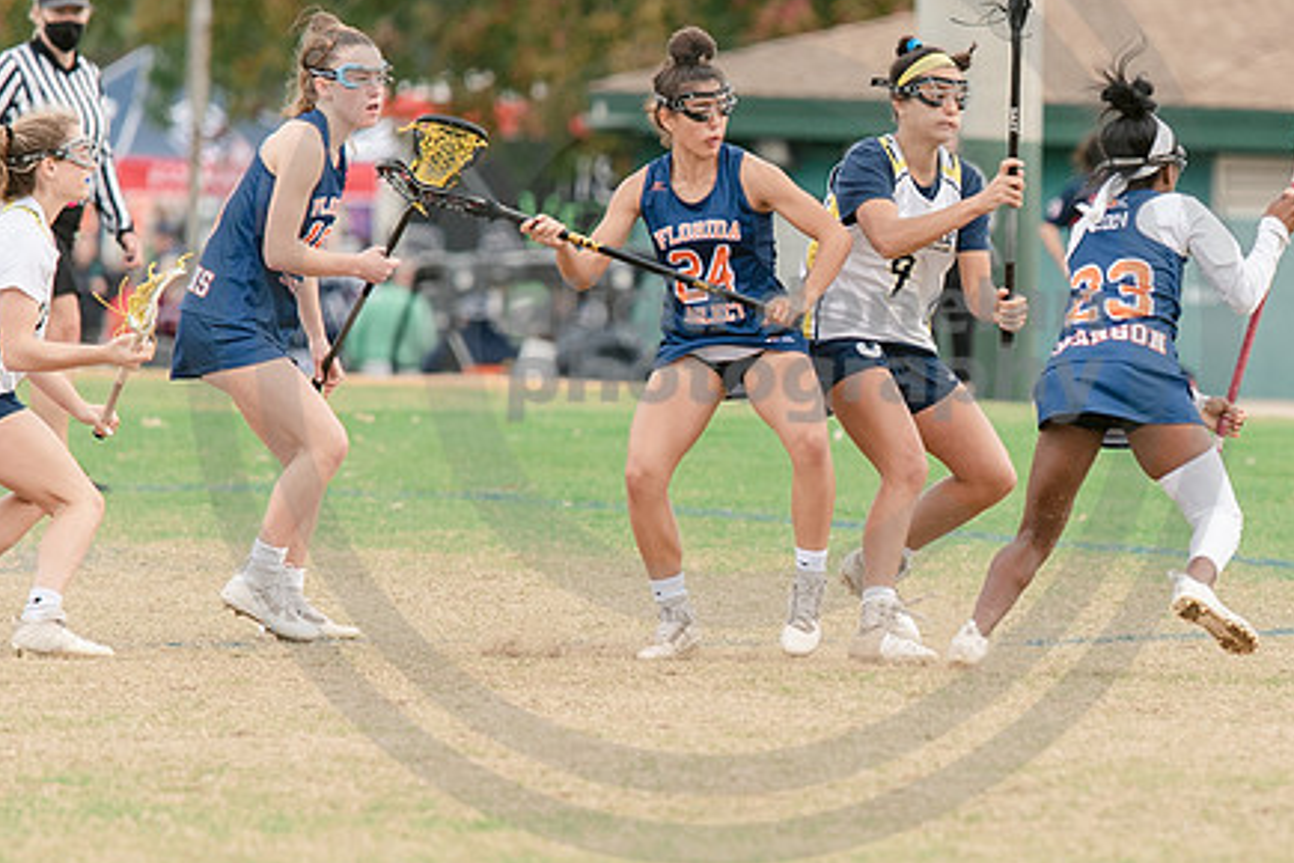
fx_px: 22499
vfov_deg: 2.2
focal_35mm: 626
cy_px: 517
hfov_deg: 3.3
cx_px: 1128
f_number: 2.8
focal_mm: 200
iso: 320
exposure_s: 1/1250
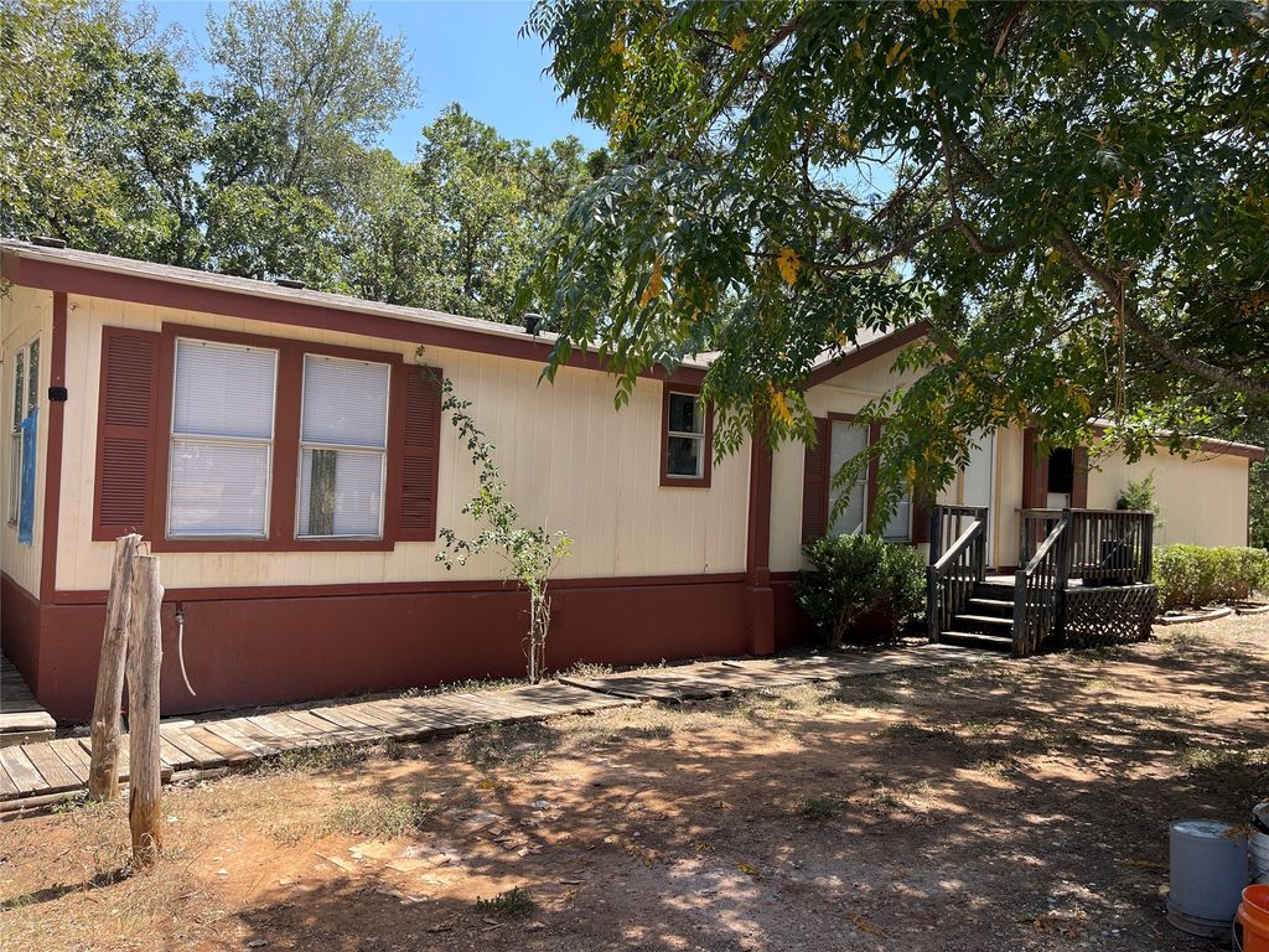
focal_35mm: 26
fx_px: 953
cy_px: 476
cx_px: 634
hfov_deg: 67.3
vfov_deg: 53.1
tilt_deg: +0.8
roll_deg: -2.2
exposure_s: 1/1140
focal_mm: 5.1
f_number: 1.6
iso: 50
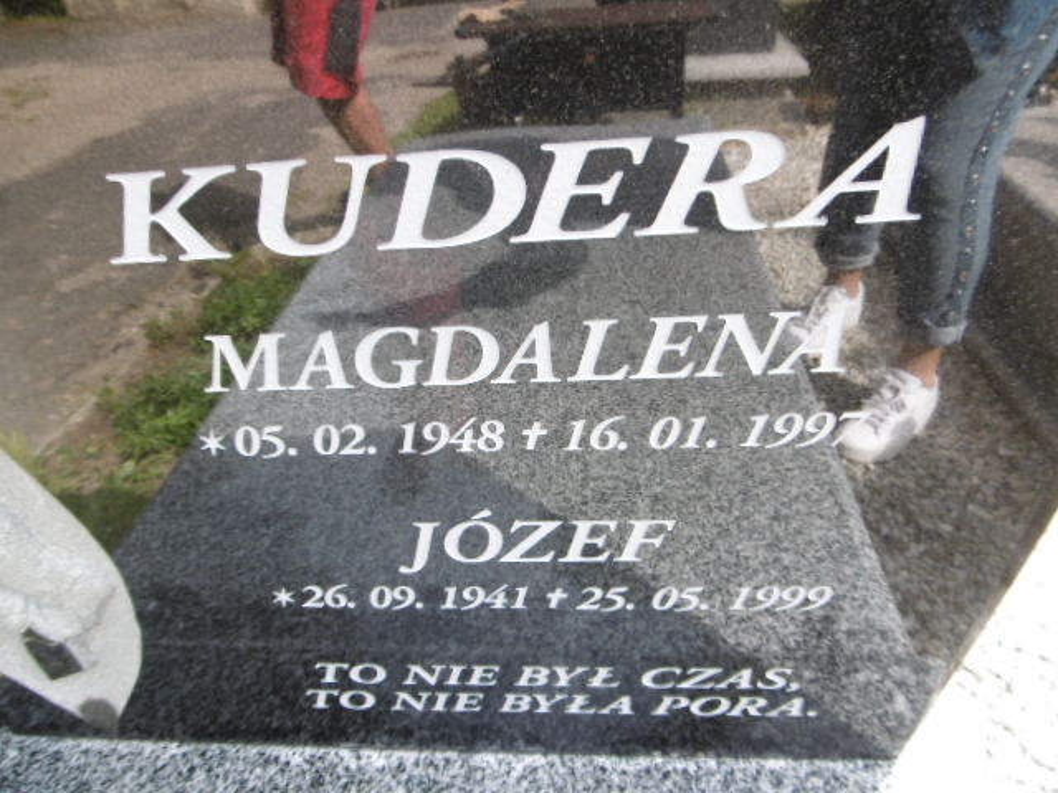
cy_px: 396
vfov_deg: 56.8
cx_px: 529
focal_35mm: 24
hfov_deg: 71.6
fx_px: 734
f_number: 3.1
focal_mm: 4.3
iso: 100
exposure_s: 1/100
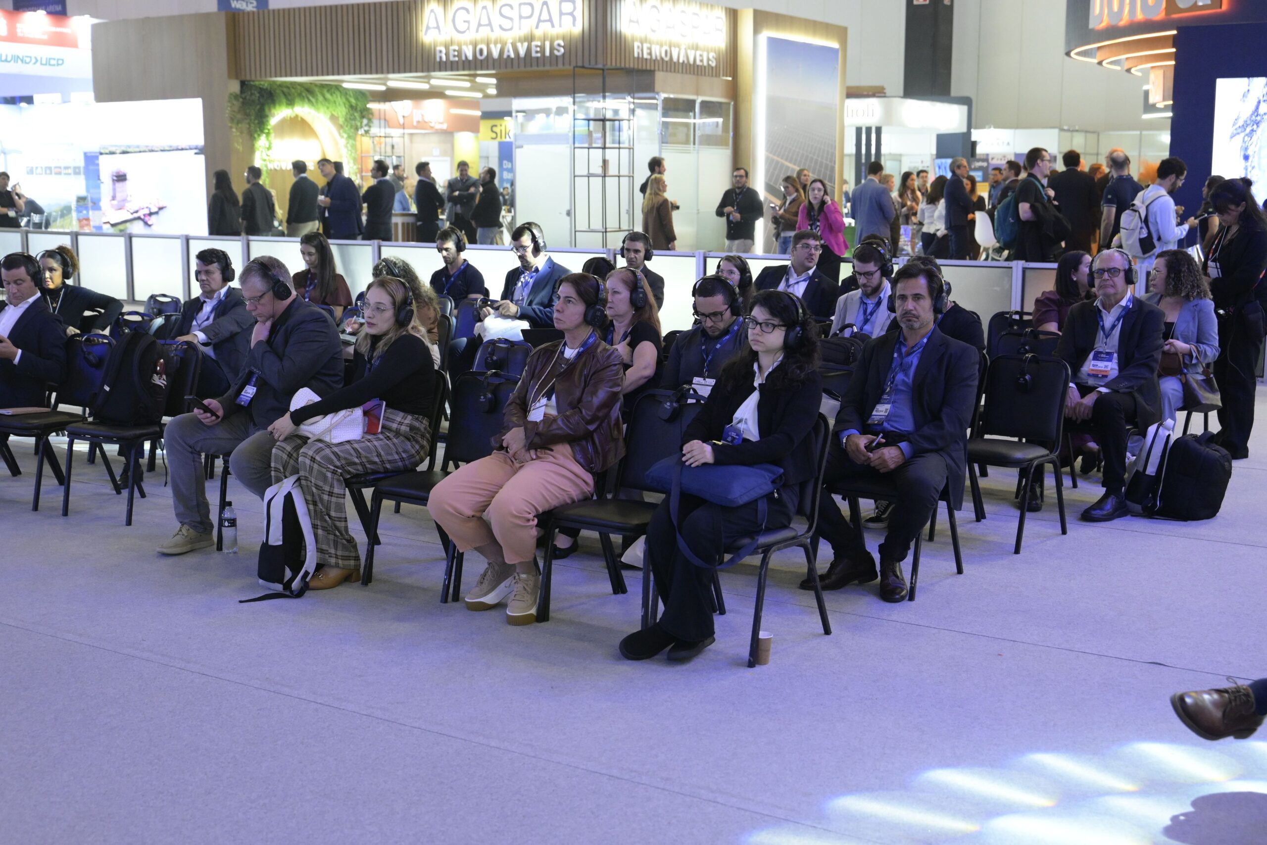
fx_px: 1513
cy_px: 422
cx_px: 634
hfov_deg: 45.4
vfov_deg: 31.2
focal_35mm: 43
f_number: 4
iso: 3200
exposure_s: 1/125
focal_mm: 43
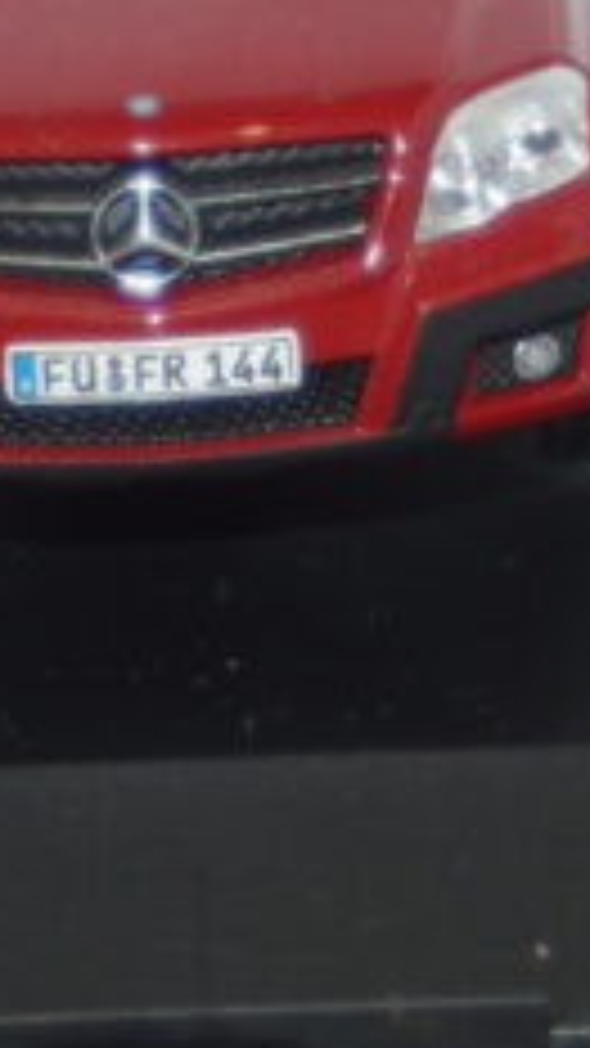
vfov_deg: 7.6
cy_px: 252
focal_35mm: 283
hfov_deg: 4.3
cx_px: 27
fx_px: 7874
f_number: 5.6
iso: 320
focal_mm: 70
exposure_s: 1/60
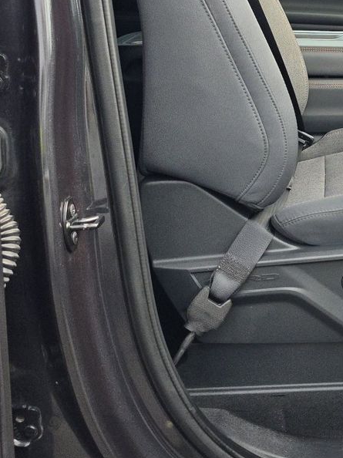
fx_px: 820
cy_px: 103
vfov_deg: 30.6
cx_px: 443
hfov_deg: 21.4
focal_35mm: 62
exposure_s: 1/2122
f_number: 1.4
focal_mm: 6.5
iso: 63
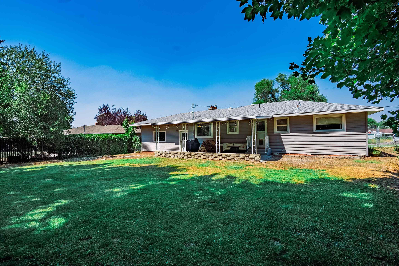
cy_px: 135
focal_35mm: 17
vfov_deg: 70.4
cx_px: 191
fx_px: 188
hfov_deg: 93.2
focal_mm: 16
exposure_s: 1/8000
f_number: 8
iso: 400
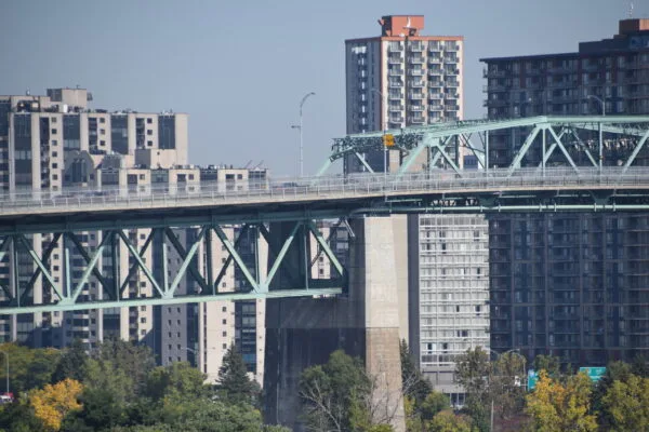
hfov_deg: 5.7
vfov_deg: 3.8
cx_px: 324
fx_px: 6489
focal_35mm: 360
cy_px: 216
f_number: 6.3
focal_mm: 240
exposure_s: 1/2000
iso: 400
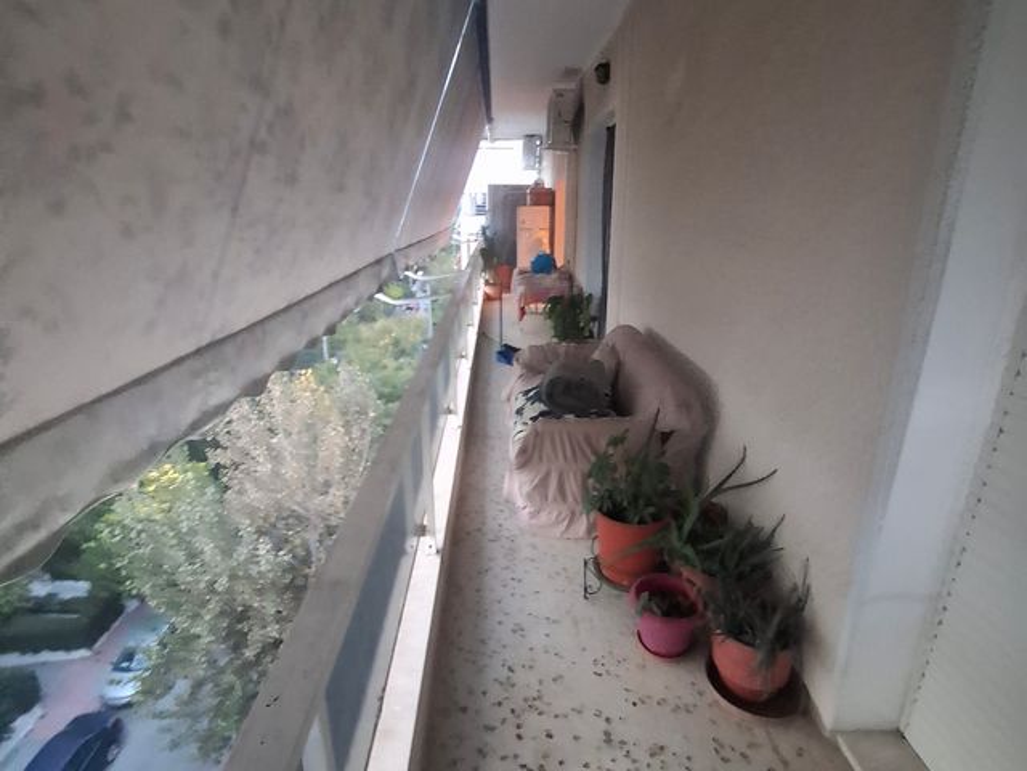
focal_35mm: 13
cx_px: 514
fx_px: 386
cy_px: 386
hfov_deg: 106.2
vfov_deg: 89.9
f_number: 2.2
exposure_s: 1/20
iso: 500
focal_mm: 1.74
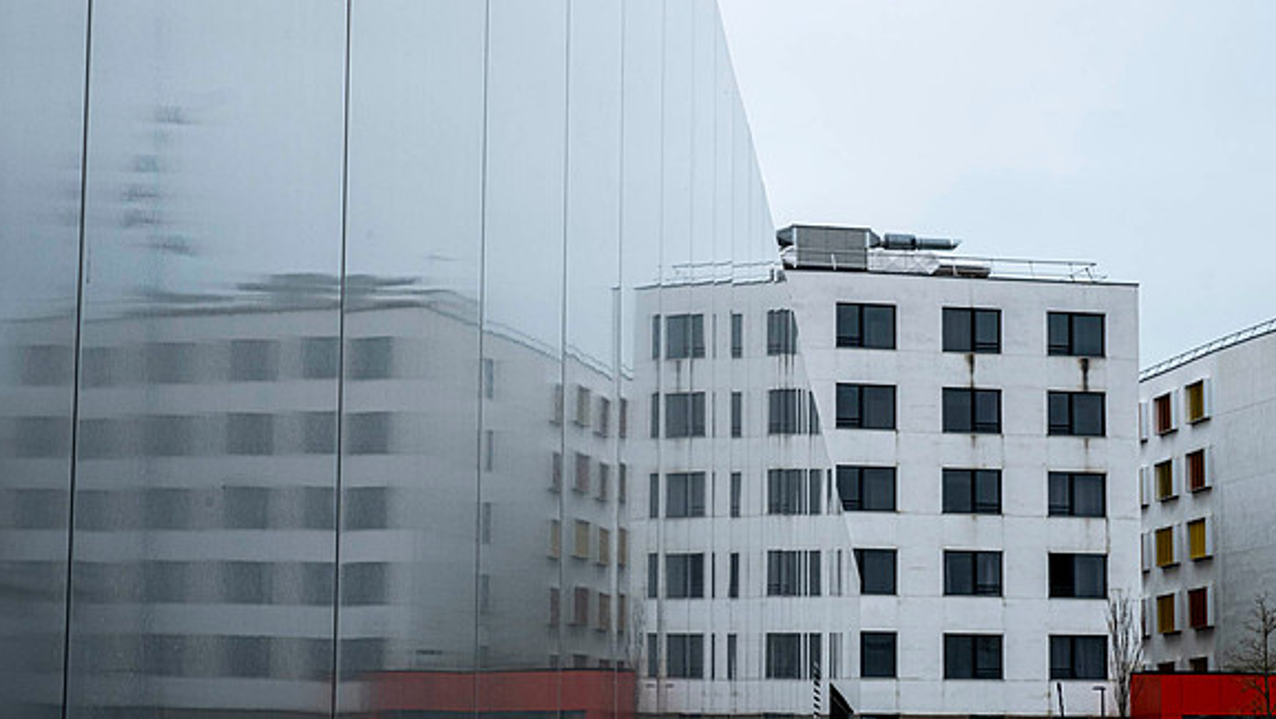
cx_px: 639
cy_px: 370
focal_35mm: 80
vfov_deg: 15.1
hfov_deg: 26.5
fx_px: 2708
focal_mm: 50.5
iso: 320
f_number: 11
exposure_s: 1/160
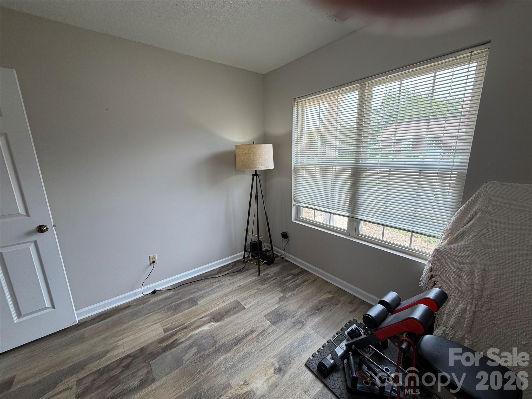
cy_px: 200
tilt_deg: -12.4
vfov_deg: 85.7
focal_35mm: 14
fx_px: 215
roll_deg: +1.7
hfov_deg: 102.1
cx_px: 266
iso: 50
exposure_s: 1/121
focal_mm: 2.22
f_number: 2.2
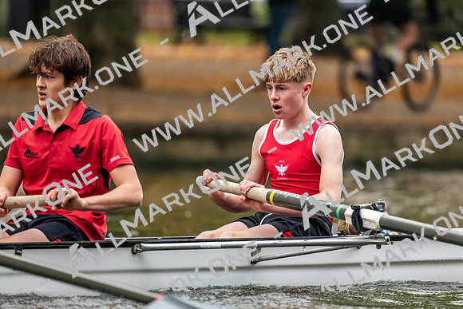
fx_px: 5145
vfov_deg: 3.4
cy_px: 154
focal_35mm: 400
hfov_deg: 5.2
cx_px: 232
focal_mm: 400
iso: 5000
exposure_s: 1/2000
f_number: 4.5
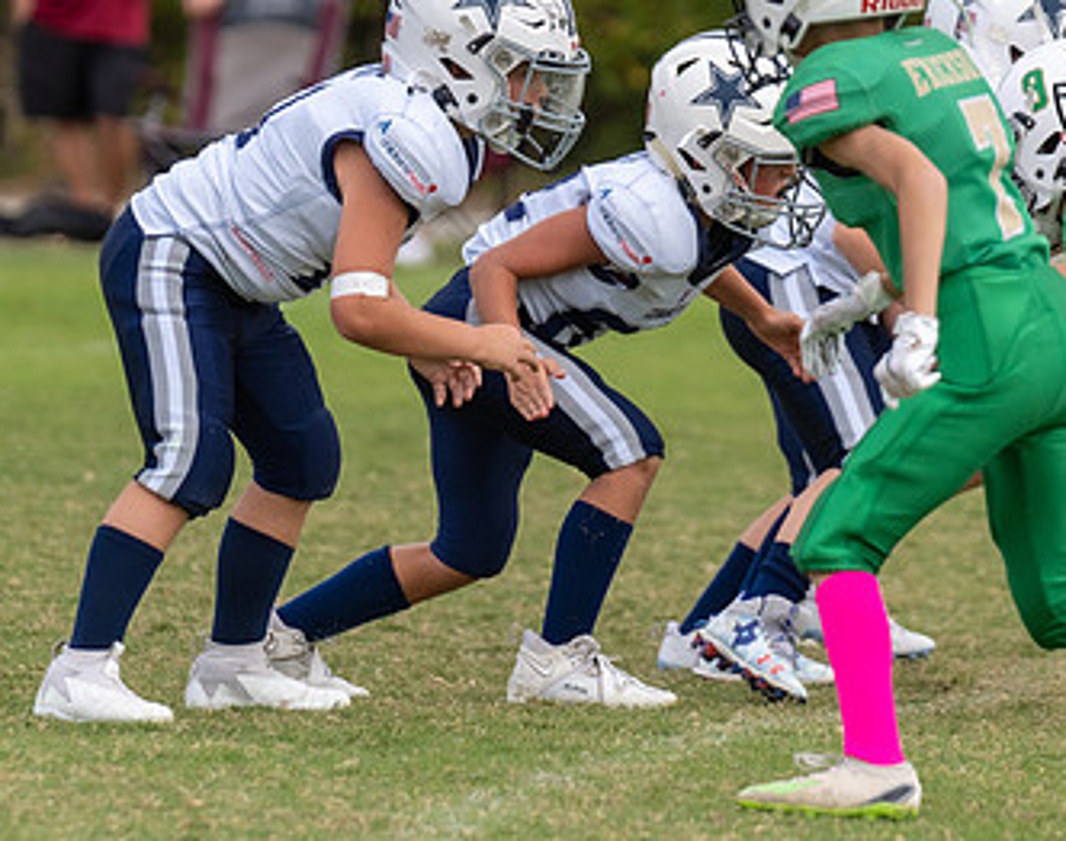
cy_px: 341
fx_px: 15127
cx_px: 409
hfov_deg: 4.0
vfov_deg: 3.2
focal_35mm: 482
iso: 250
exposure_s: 1/1250
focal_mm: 200
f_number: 3.5
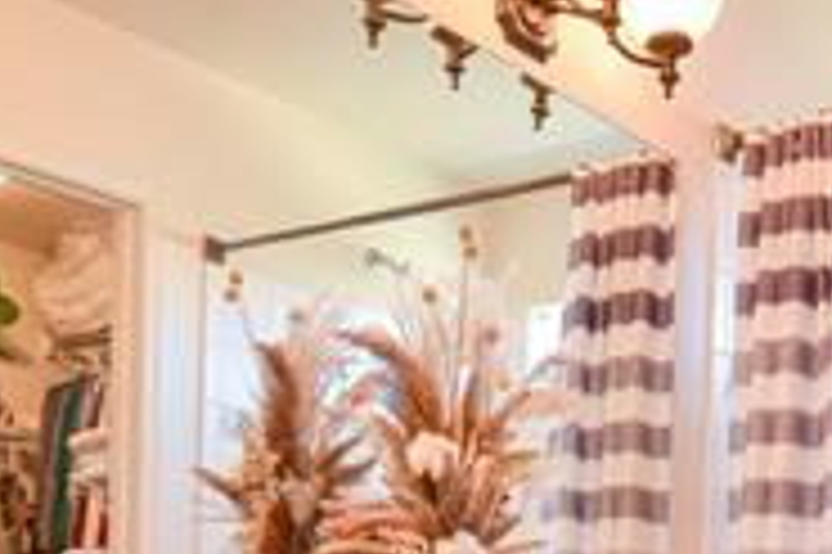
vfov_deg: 23.7
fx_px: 1201
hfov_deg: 37.5
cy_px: 667
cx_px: 603
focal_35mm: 52
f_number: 8
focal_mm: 10
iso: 320
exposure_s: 1/8
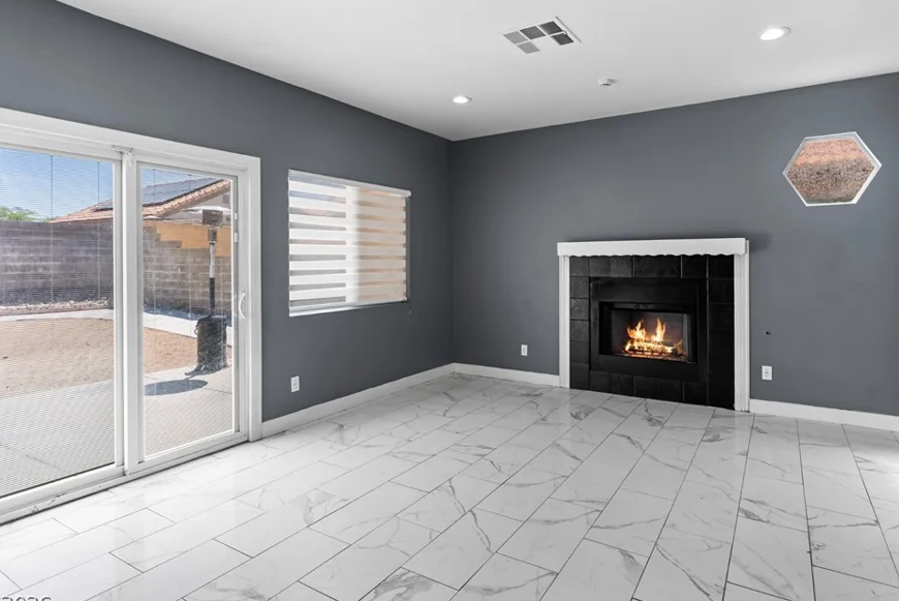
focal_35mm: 20
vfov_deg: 61.8
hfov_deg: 83.9
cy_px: 265
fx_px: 500
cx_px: 477
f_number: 8
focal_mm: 17
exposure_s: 1/40
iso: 400
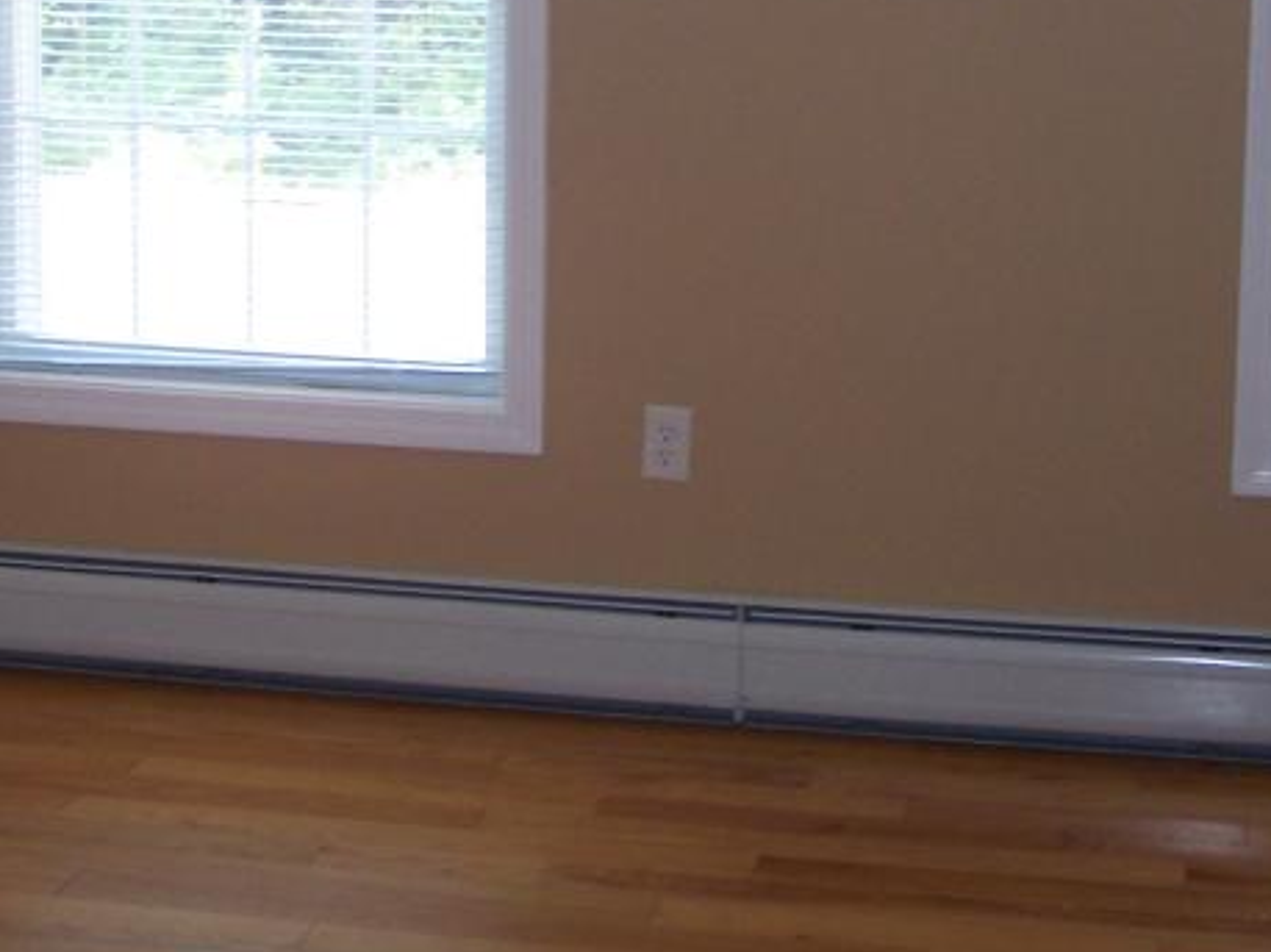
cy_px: 92
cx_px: 486
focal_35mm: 85
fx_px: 3119
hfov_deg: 23.0
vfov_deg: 17.1
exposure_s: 1/45
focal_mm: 8
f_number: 2.8
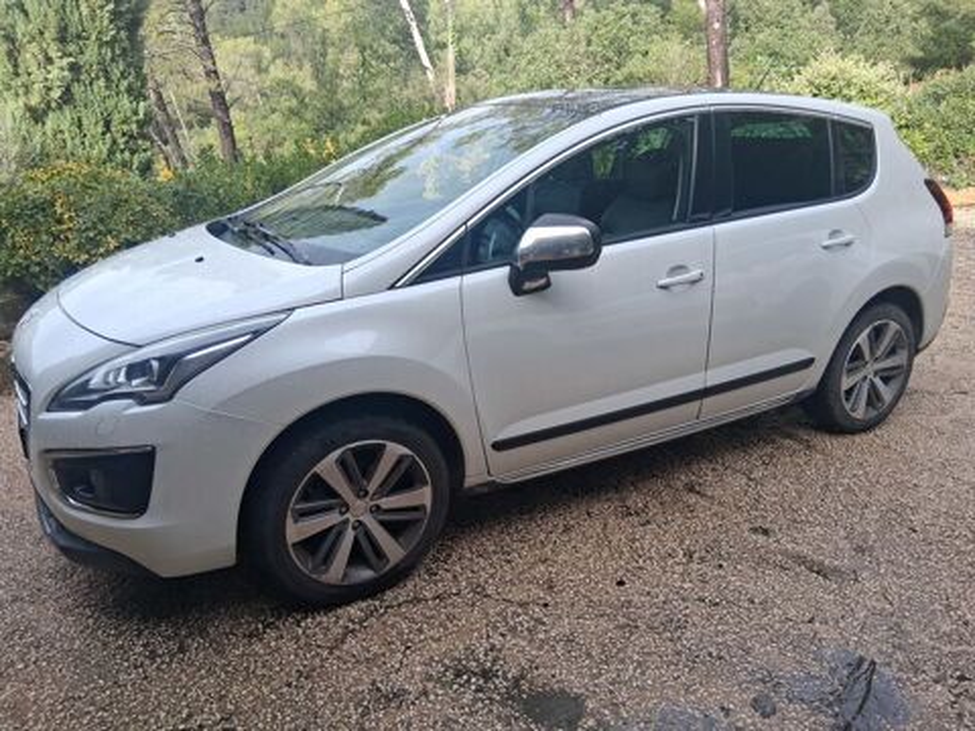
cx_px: 488
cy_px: 366
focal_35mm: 26
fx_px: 732
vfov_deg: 53.1
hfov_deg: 67.3
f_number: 1.8
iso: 25
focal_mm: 3.98
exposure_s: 1/181
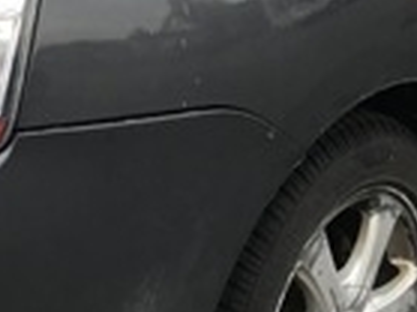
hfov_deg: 15.2
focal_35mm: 129
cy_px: 63
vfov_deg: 11.4
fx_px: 1553
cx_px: 117
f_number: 1.8
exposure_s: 1/805
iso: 20
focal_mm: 3.99
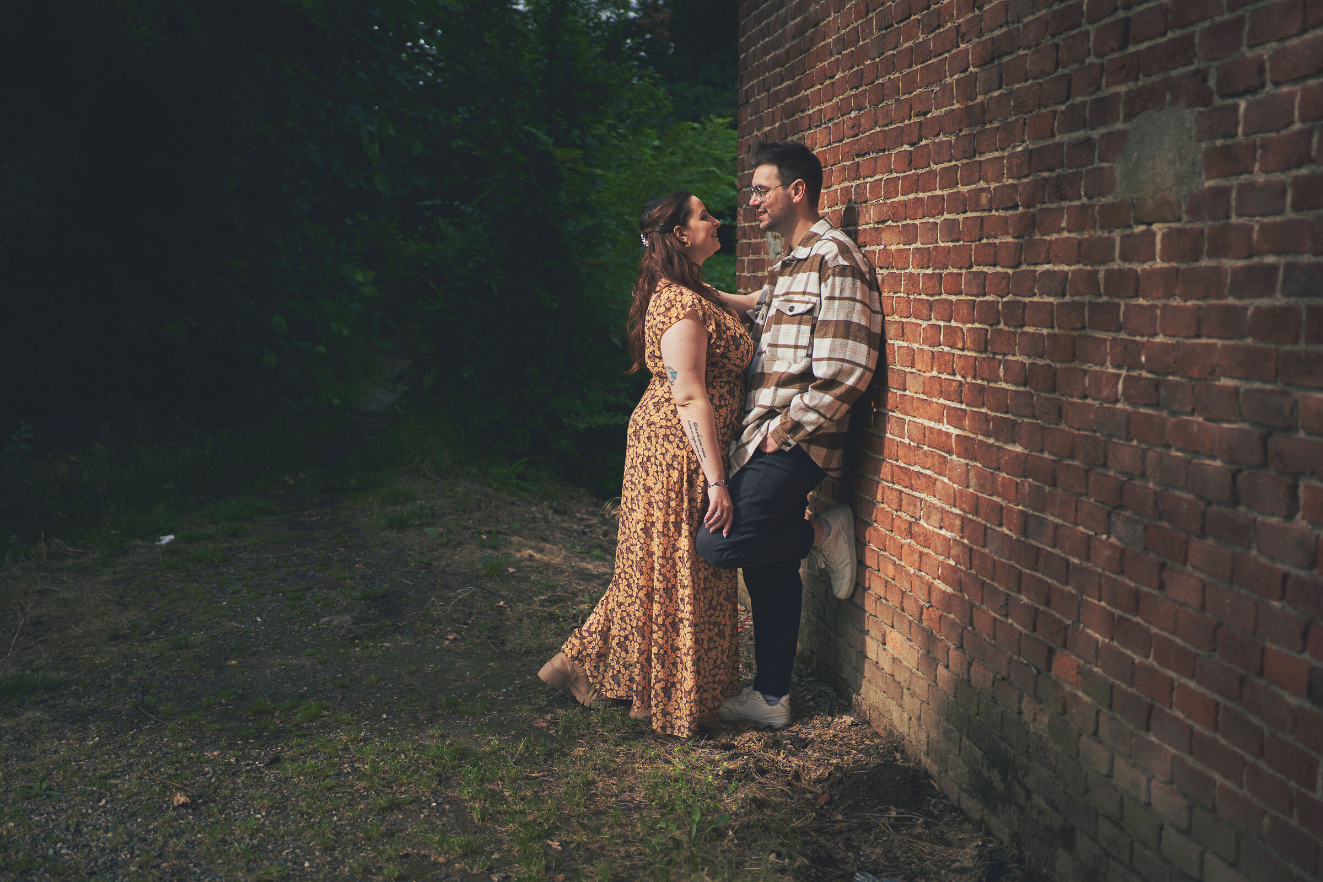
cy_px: 441
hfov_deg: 54.4
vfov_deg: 37.9
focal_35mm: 35
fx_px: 1286
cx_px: 662
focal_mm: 35
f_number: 2
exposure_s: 1/5000
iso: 125
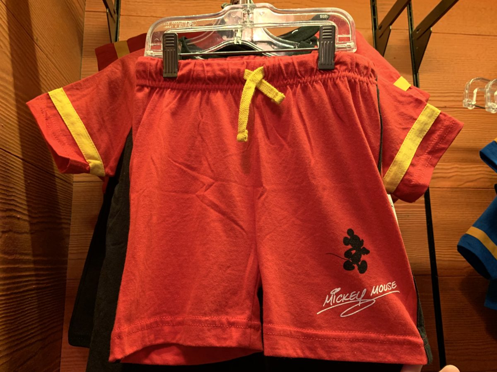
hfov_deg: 67.3
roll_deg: +0.0
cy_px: 186
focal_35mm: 26
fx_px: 373
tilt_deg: +8.6
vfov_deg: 53.1
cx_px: 248
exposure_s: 1/60
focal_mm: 4.25
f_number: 1.8
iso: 250
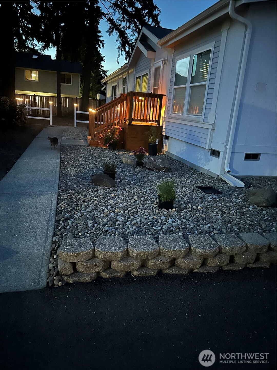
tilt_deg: -15.6
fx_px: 256
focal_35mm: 24
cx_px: 138
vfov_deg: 71.6
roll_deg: -5.3
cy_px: 185
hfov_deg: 56.8
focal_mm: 6.86
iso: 2000
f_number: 1.78
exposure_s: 1/5
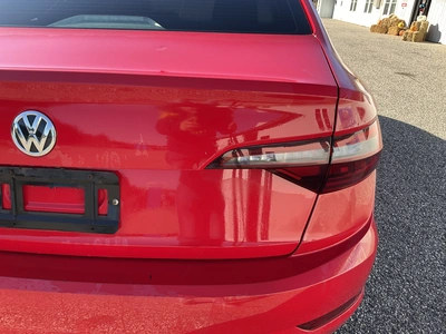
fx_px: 374
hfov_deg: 61.7
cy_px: 167
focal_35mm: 29
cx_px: 223
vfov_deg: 48.2
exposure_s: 1/322
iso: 25
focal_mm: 3
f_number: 1.8
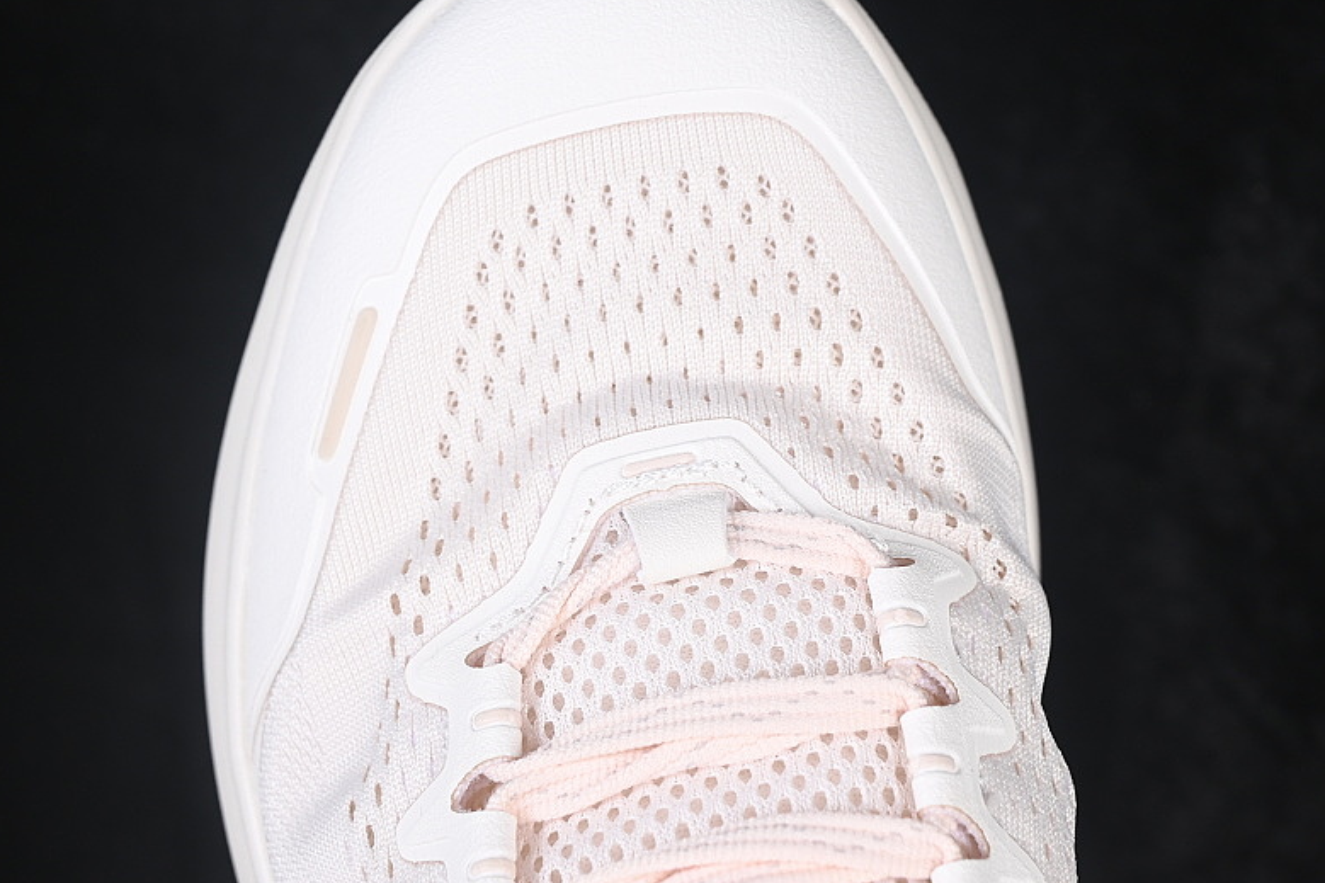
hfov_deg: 19.6
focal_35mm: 104
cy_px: 437
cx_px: 628
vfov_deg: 13.2
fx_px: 3827
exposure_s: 1/80
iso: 160
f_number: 7.1
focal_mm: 50
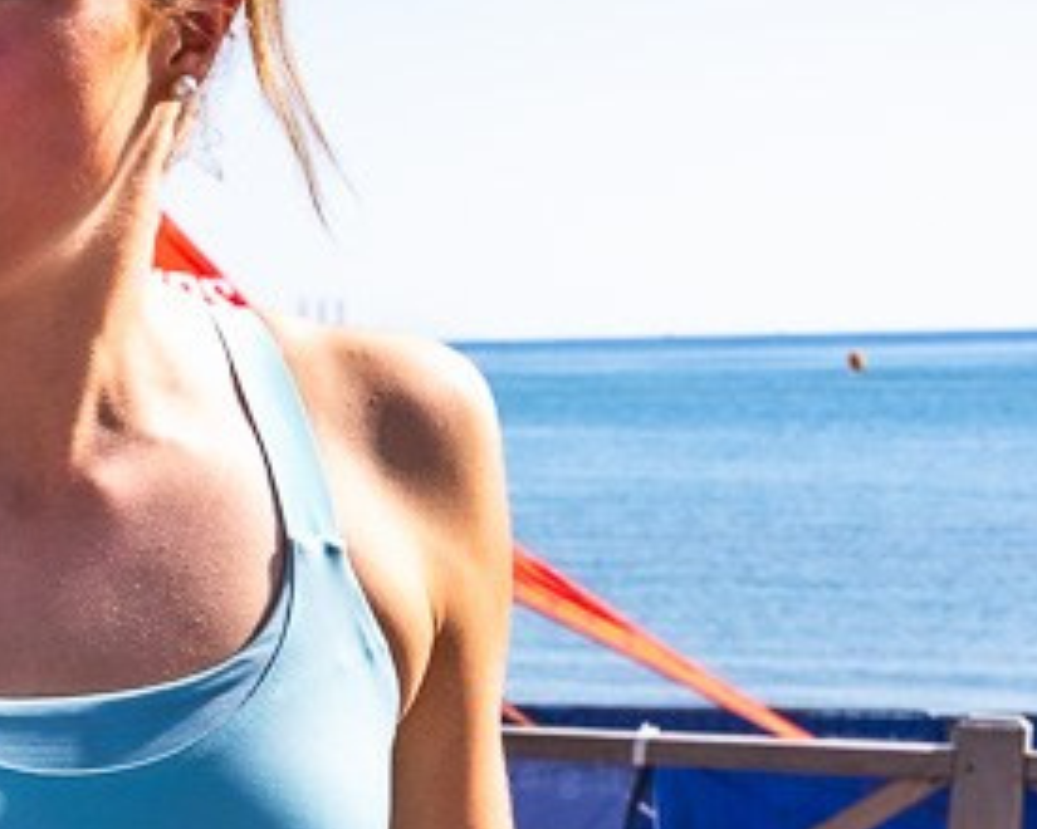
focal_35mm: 105
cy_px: 838
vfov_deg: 14.4
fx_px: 3223
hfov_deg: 14.5
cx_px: -1165
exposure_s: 1/1600
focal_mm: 24
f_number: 7.1
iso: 320
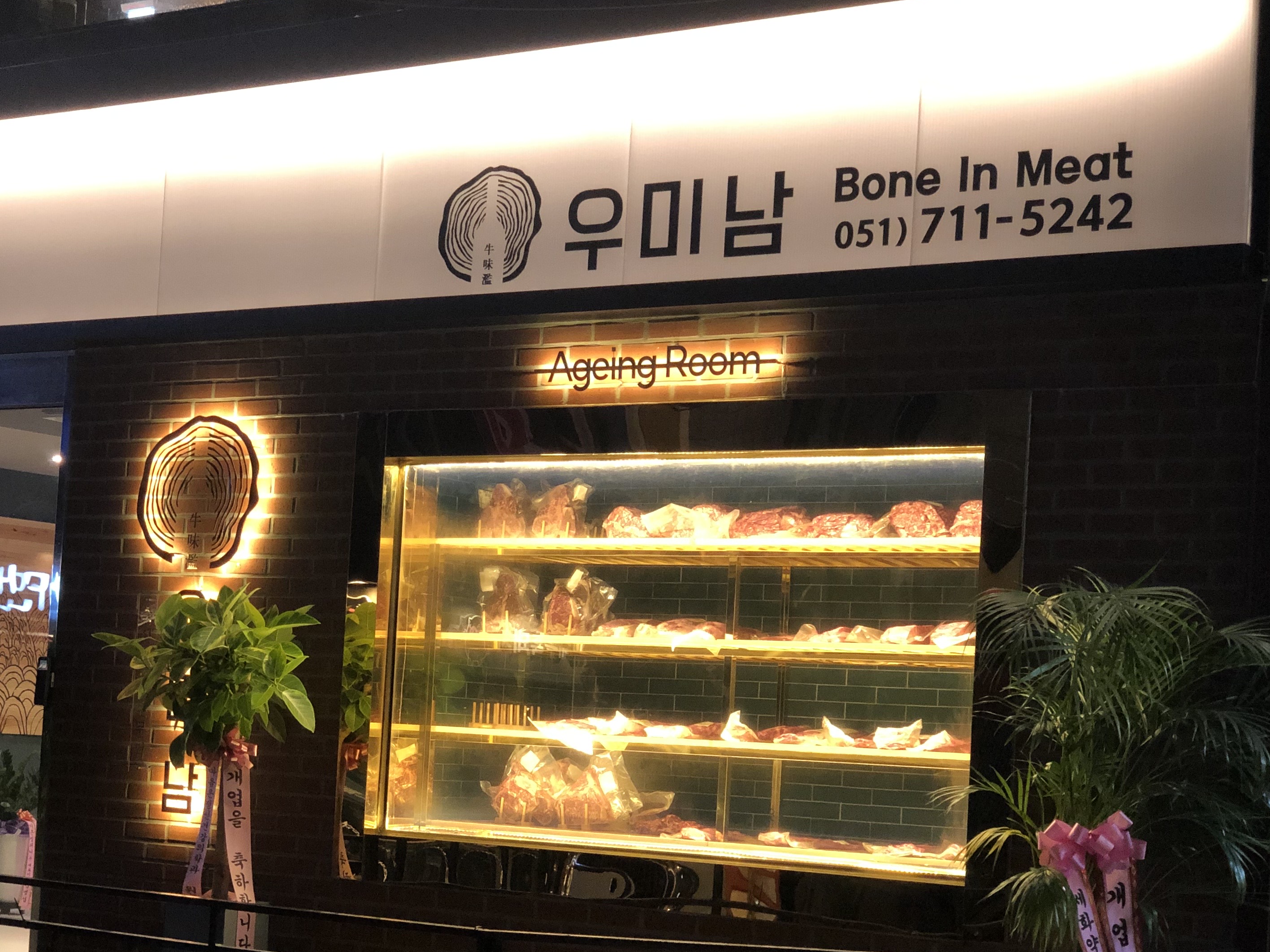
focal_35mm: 74
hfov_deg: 26.1
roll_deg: -2.7
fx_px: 2715
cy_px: 624
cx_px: 380
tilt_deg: +3.0
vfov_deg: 19.8
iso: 125
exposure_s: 1/24
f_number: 2.4
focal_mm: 6
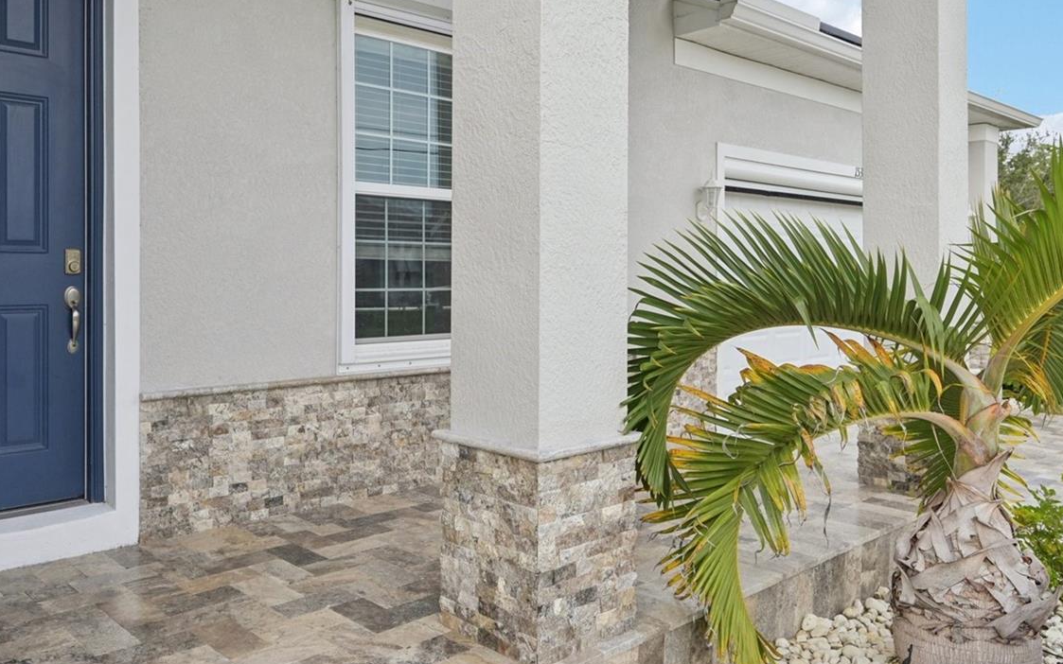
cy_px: 257
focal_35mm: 30
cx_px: 480
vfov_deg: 41.9
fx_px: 861
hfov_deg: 63.2
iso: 400
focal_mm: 20.5
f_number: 8
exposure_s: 1/500
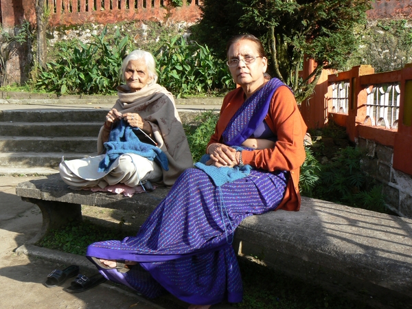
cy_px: 154
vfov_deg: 39.7
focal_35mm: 36
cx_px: 206
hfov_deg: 51.4
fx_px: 428
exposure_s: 1/200
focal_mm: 6
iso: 80
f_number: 5.6
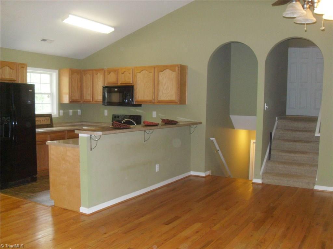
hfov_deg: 54.0
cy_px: 124
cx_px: 166
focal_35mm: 34
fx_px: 327
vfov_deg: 41.8
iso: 400
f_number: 2.8
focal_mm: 6.3
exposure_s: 1/45
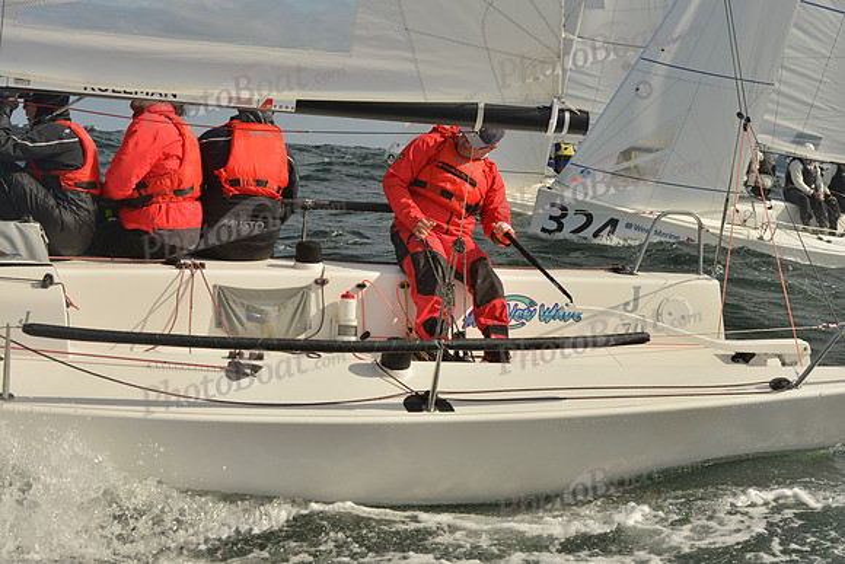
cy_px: 282
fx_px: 1643
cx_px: 422
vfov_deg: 19.5
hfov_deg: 28.8
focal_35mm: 70
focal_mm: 70
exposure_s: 1/1600
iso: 400
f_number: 11
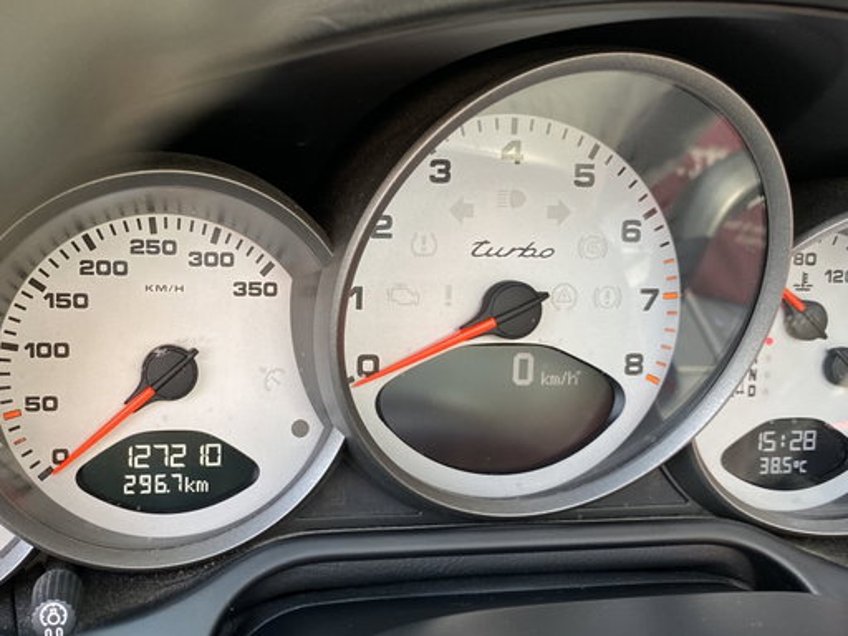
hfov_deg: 47.6
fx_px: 955
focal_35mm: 39
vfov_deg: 36.7
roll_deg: -5.8
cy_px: 364
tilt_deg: -22.0
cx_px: 344
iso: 100
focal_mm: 4.25
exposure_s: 1/121
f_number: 1.8
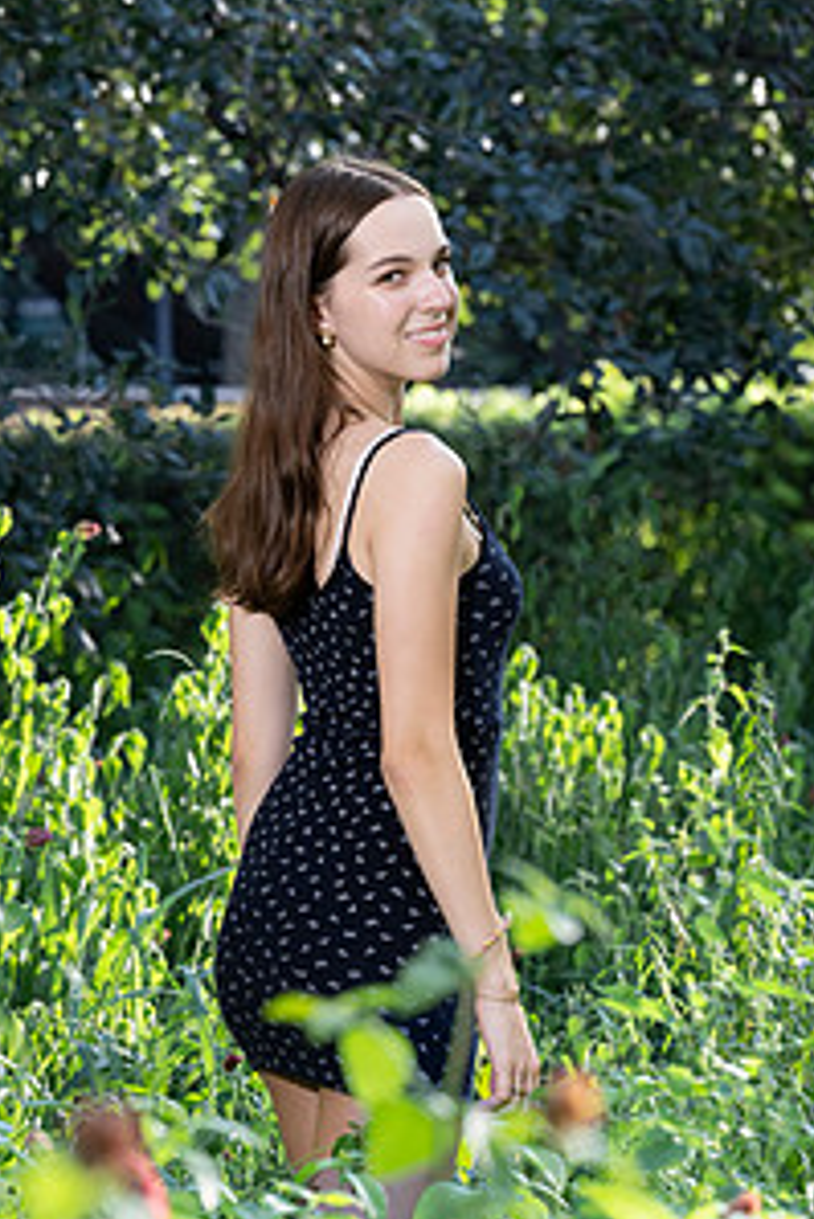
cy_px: 634
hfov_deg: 6.3
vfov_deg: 9.4
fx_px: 7419
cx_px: 311
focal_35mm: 219
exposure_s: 1/200
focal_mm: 145
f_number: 8
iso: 640
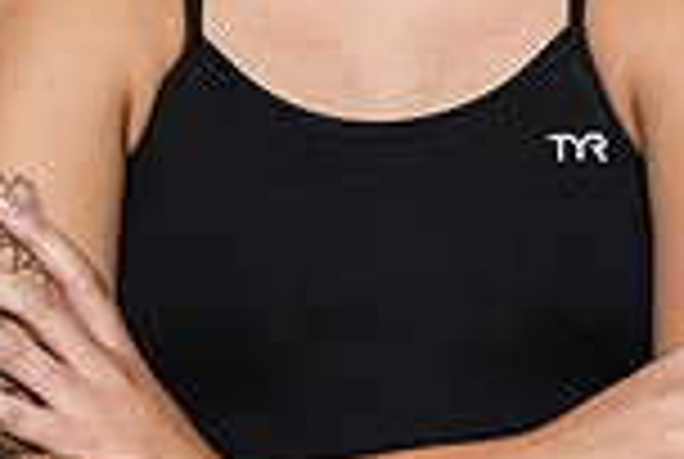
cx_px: 495
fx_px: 5654
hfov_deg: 6.9
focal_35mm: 297
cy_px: -47
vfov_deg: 4.6
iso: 320
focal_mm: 78
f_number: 5.6
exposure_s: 1/250
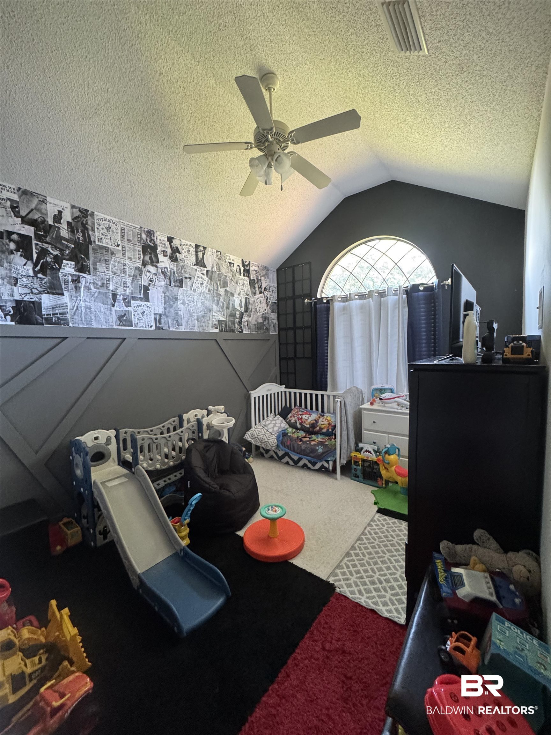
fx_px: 297
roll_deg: +2.5
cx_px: 276
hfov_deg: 85.7
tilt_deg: -6.2
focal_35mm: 14
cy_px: 368
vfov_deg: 102.1
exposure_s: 1/60
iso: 640
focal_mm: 2.22
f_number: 2.2
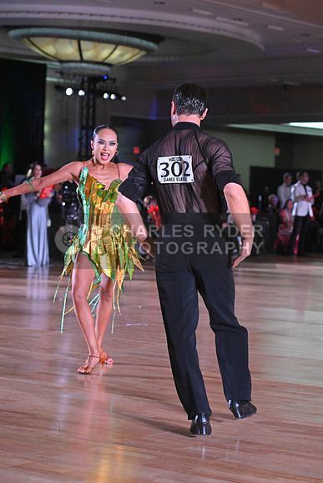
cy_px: 242
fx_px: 1237
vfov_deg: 22.1
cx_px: 162
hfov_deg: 14.9
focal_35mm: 92
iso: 6400
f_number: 5.6
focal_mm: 92
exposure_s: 1/400
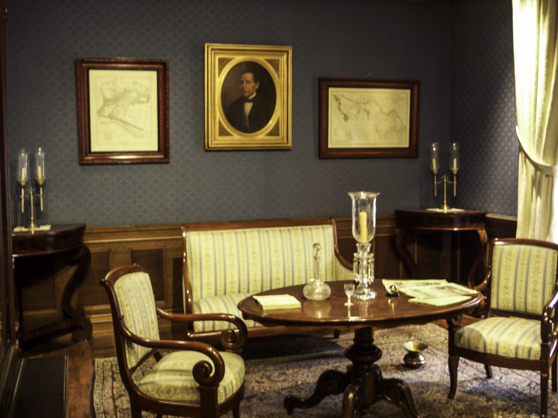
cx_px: 279
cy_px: 209
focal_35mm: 38
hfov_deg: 49.0
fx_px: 612
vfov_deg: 37.7
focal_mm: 8
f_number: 2.8
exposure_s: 1/2
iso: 120
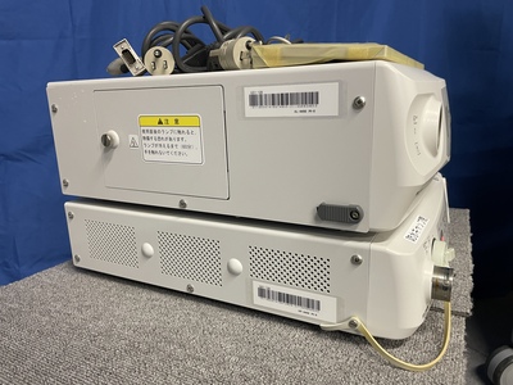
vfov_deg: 53.1
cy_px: 192
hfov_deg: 67.3
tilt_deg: -15.2
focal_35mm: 26
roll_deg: +2.4
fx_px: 385
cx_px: 256
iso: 125
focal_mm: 4.2
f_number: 1.6
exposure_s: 1/50
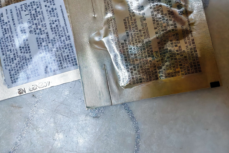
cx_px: 62
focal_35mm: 40
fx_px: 254
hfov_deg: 47.0
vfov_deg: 32.5
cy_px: 32
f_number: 2.2
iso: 320
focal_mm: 1.96
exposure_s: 1/50
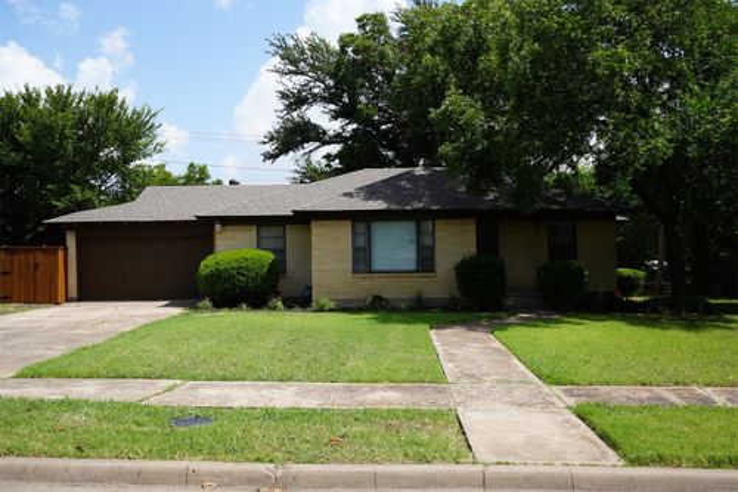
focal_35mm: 33
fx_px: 676
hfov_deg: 57.2
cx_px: 369
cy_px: 246
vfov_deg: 39.9
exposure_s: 1/125
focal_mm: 33
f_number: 9
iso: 100
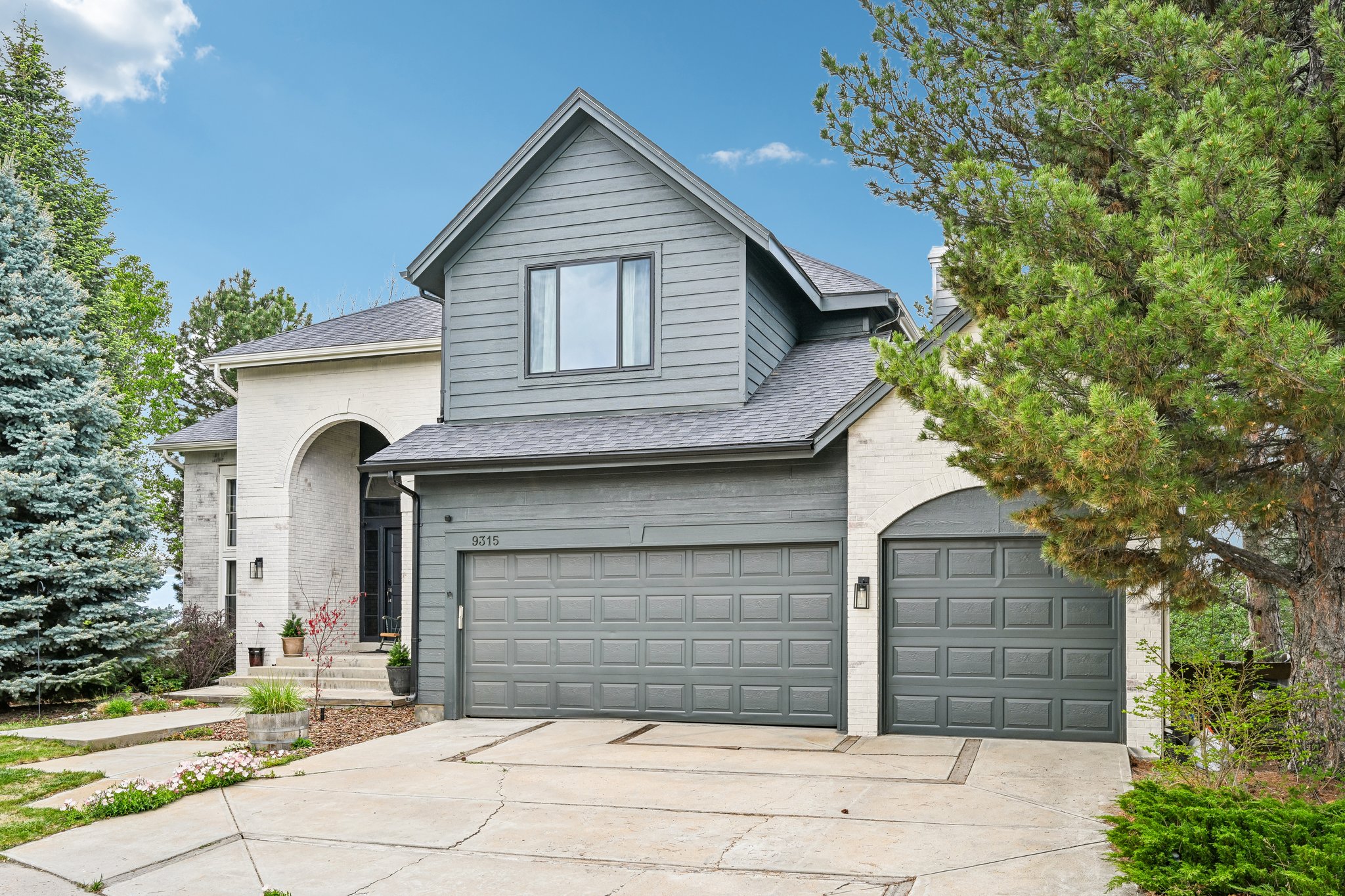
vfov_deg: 43.6
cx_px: 672
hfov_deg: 61.9
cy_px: 448
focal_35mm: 30
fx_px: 1121
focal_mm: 30
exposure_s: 1/30
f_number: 11
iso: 125
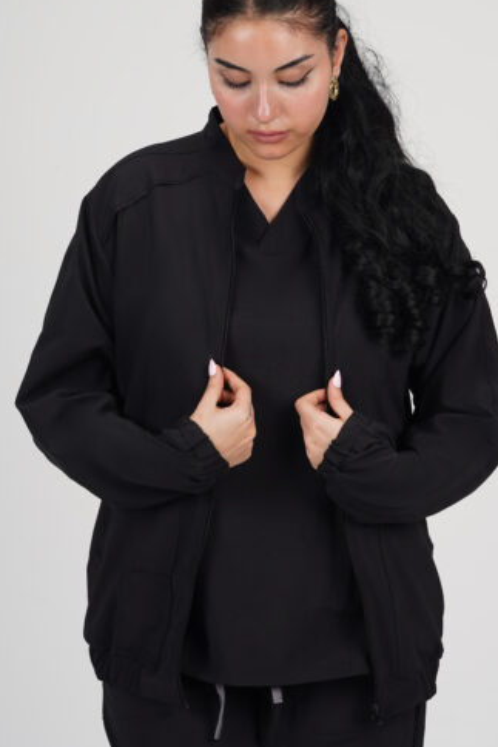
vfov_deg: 13.0
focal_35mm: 158
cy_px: 292
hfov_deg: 8.7
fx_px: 3276
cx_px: 259
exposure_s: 1/160
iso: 125
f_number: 5
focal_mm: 85
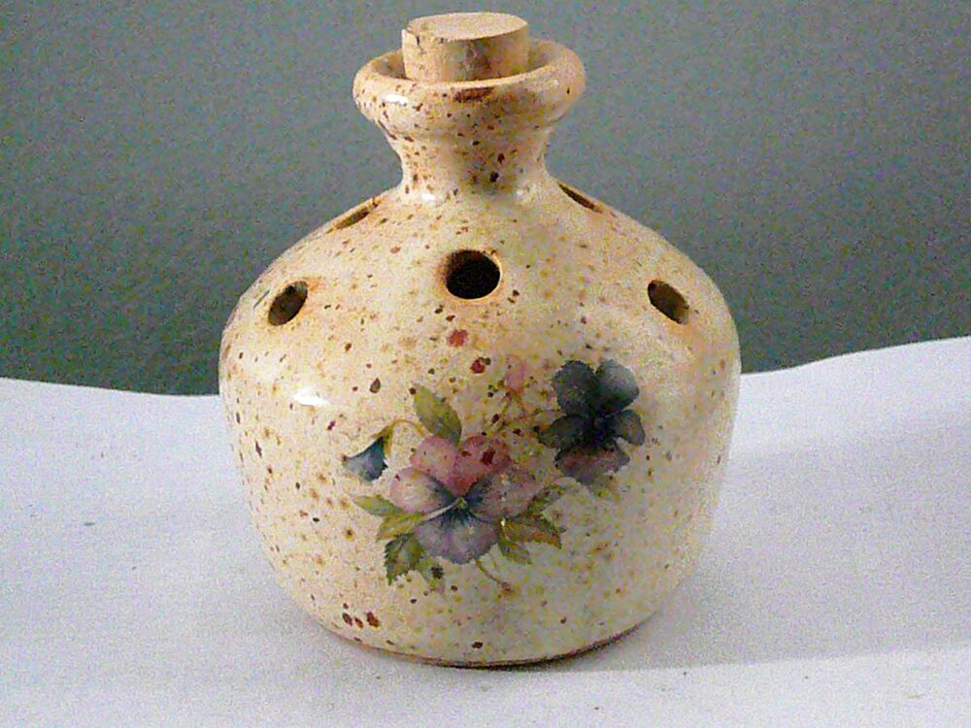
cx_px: 486
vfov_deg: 17.4
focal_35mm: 85
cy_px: 364
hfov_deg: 23.0
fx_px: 2384
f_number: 5
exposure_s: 1/500
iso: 3200
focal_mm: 14.2
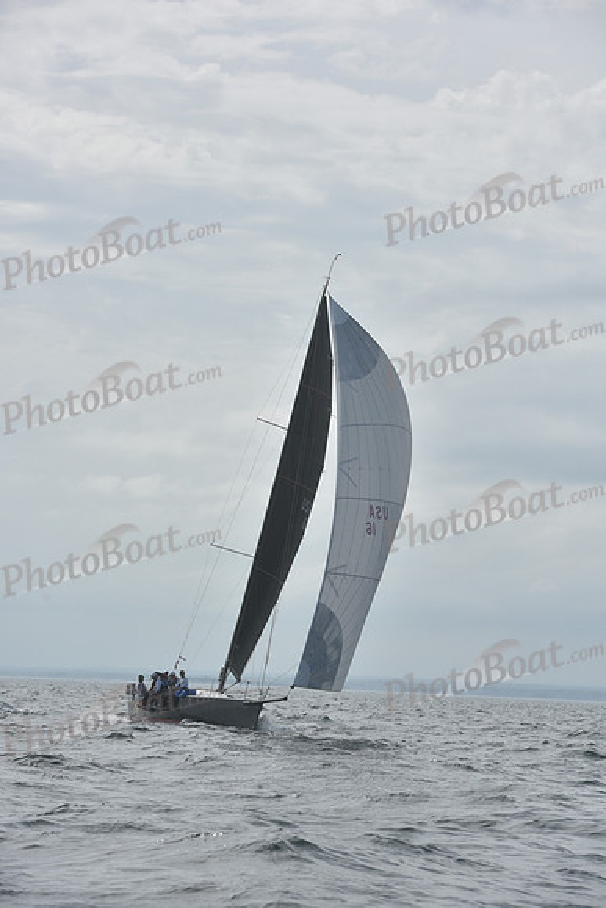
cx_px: 303
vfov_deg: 15.2
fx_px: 3406
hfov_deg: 10.2
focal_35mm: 135
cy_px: 454
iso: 200
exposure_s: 1/1250
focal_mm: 135
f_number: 8
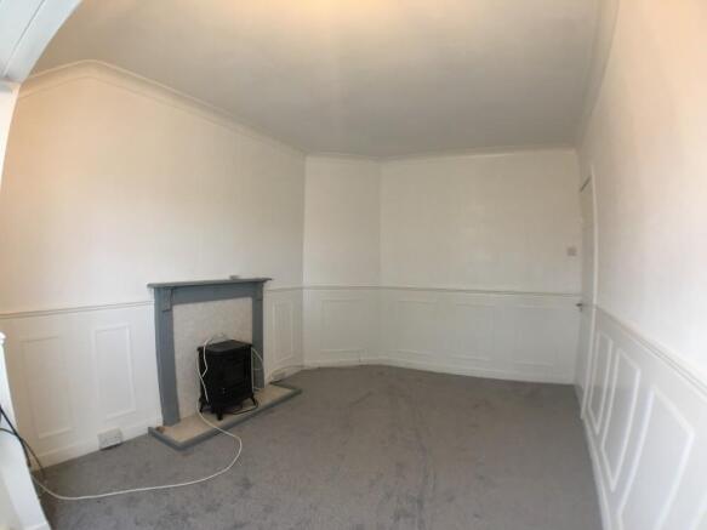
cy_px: 265
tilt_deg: -0.5
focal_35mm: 29
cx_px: 354
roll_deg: -0.6
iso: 100
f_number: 2.2
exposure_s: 1/33
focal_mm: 4.15
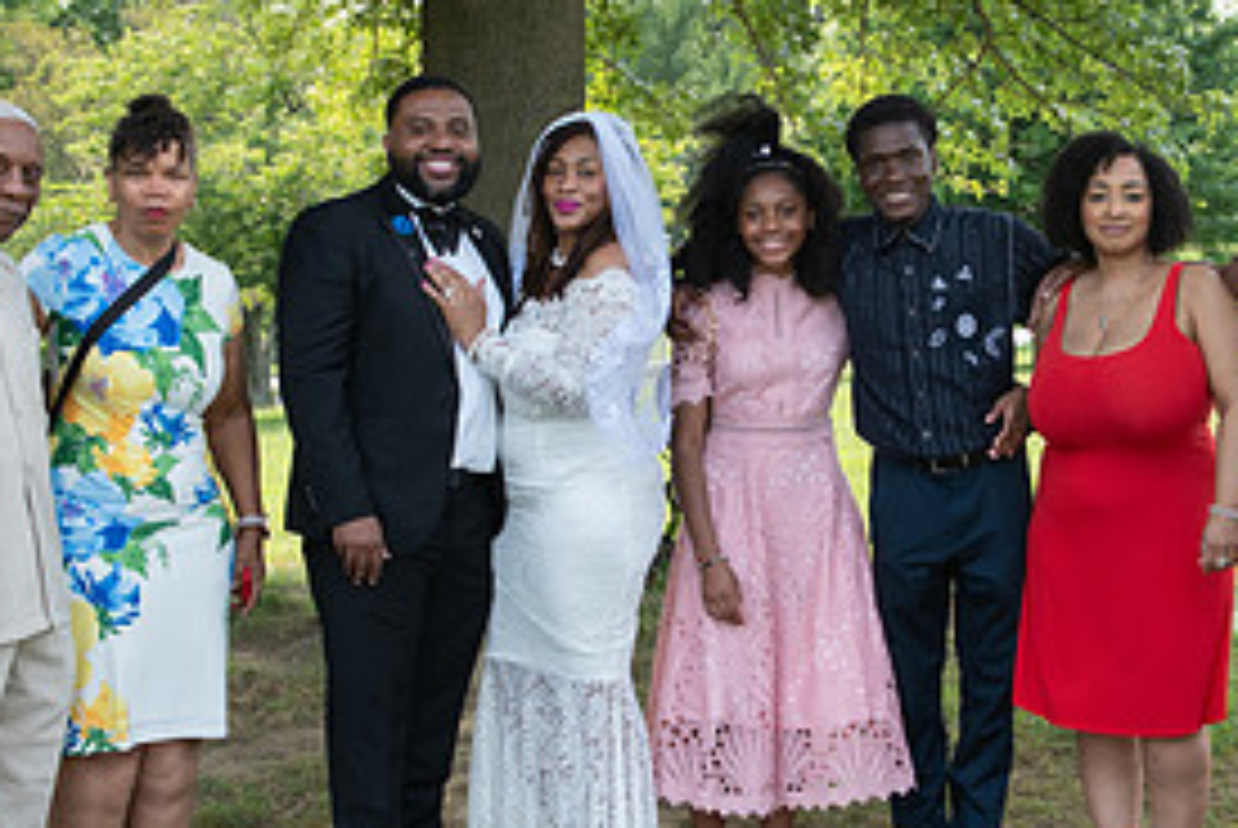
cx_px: 774
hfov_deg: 21.0
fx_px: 3339
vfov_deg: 14.1
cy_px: 430
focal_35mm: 97
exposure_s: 1/400
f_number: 6.3
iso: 800
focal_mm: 44
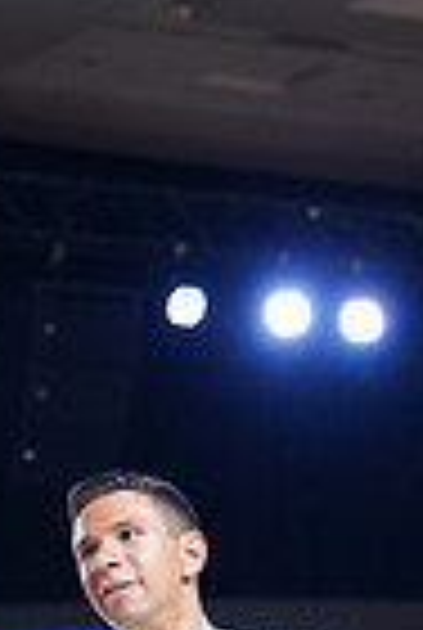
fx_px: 5068
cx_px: 83
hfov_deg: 4.8
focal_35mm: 289
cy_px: 1048
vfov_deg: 7.0
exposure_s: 1/500
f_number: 2.8
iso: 2000
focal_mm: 70
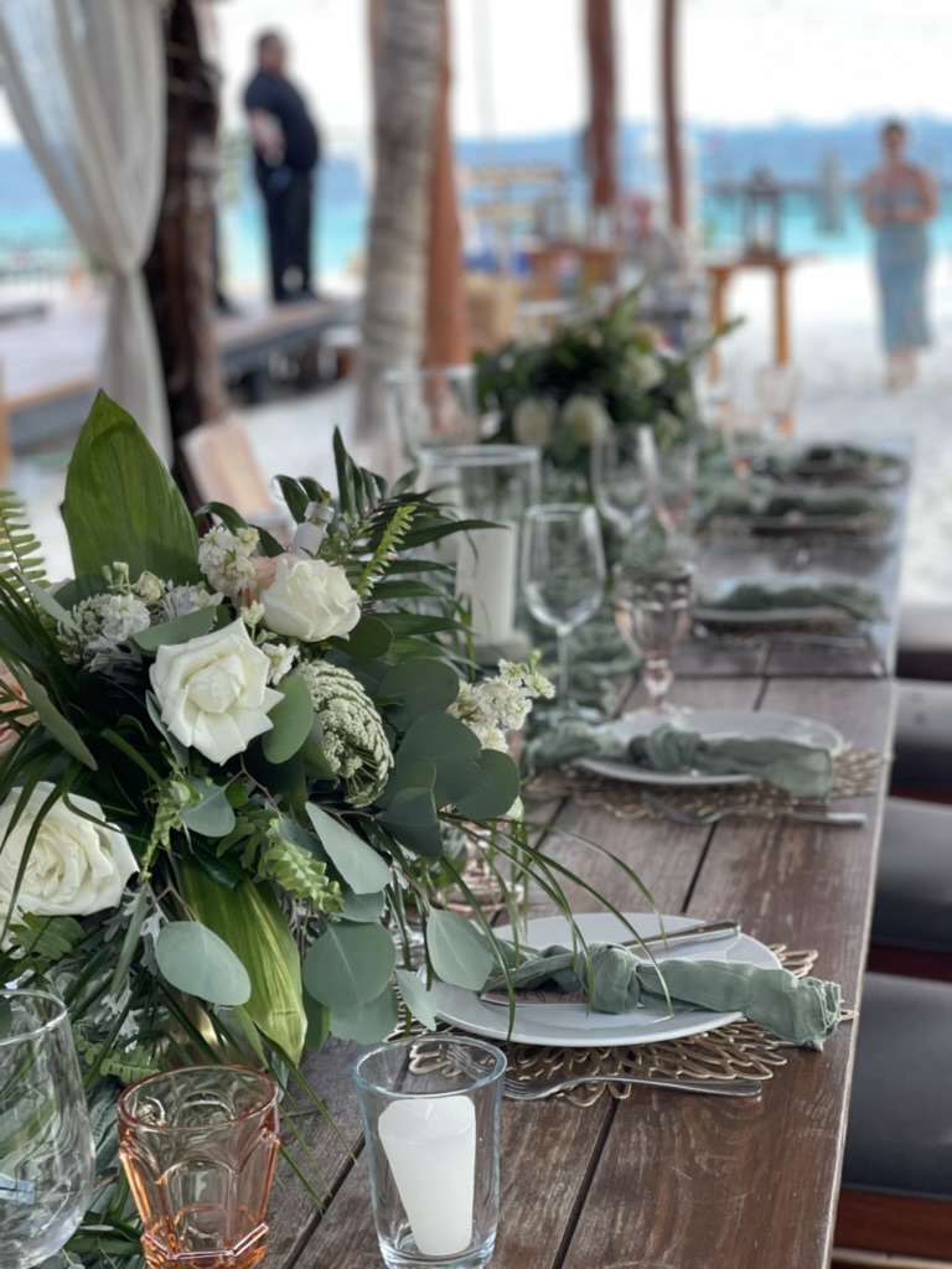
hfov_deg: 22.9
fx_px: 2347
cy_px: 634
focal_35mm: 64
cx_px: 476
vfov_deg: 30.3
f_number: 2.2
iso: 64
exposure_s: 1/120
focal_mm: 7.5
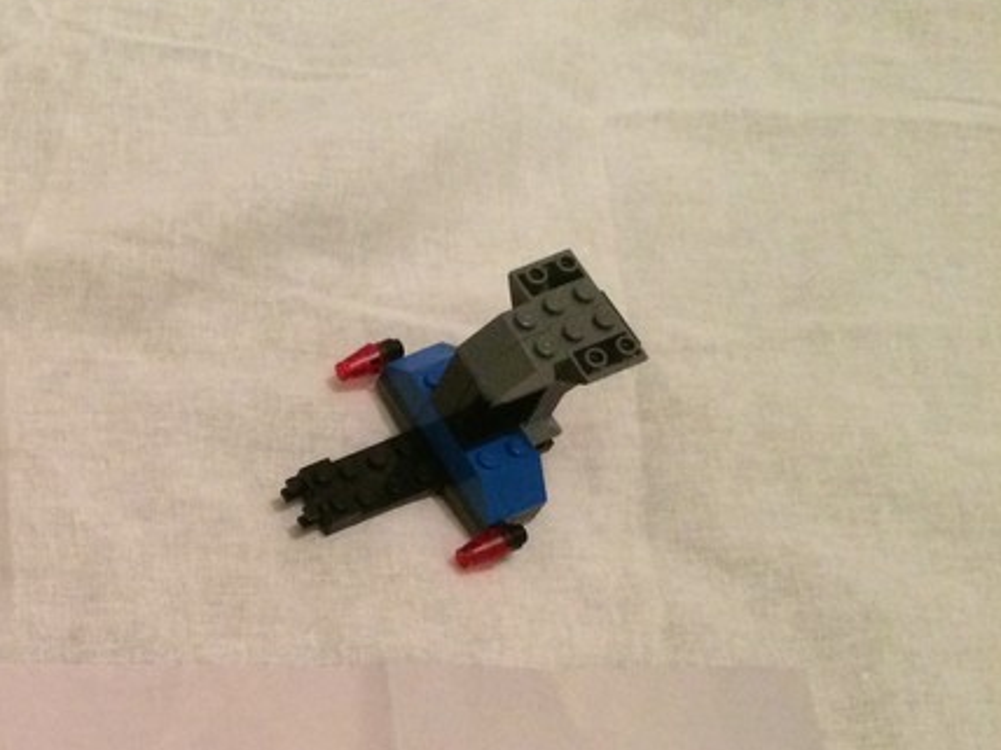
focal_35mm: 61
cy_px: 754
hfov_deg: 29.3
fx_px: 1764
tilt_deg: -66.0
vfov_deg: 23.0
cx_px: -37
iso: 320
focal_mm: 4.15
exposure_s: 1/17
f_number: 2.2
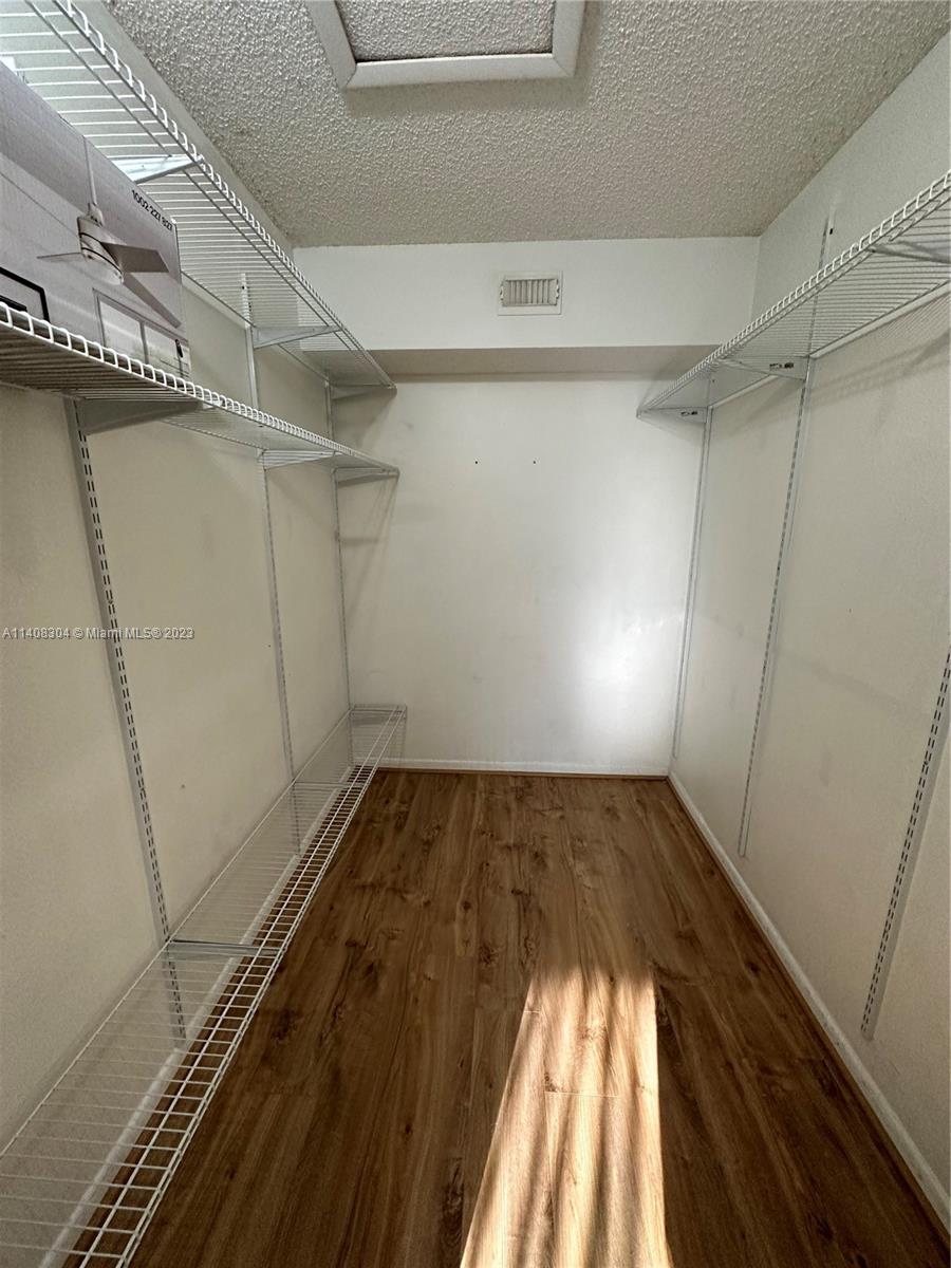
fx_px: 513
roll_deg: +1.4
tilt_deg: -13.8
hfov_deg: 85.7
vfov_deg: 102.1
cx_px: 476
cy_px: 634
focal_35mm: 14
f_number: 2.2
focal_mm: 2.22
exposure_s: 1/120
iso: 320
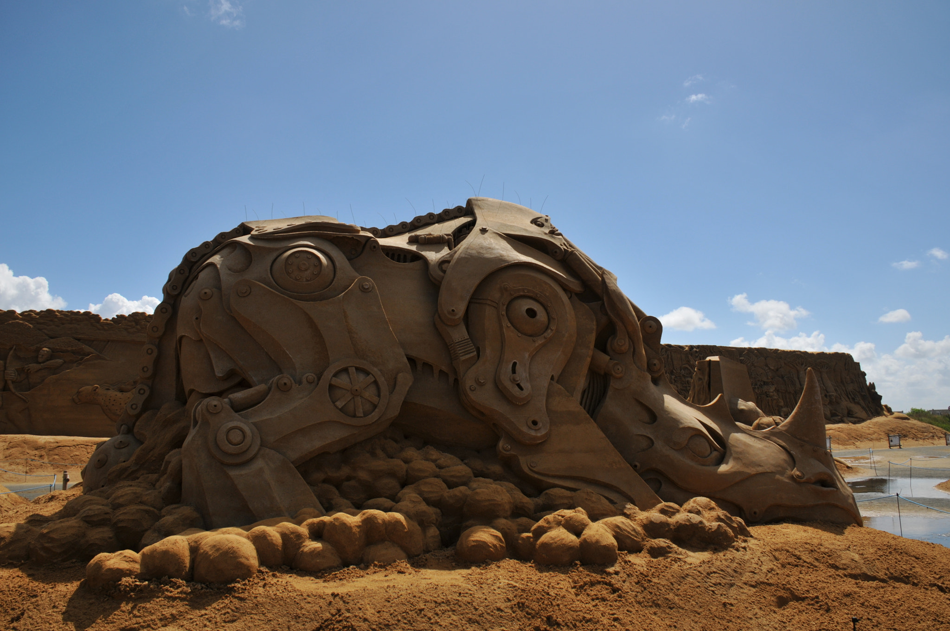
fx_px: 712
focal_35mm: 27
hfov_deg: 67.4
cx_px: 475
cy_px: 316
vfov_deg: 47.8
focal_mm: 18
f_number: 9
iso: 200
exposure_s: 1/640
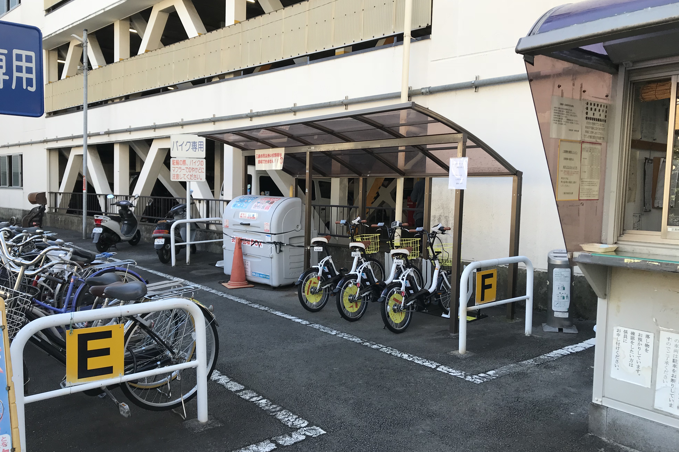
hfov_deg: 61.9
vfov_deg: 43.6
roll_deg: -1.6
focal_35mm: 30
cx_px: 331
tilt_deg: -3.3
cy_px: 236
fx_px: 566
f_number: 1.8
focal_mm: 3.99
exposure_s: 1/329
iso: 20
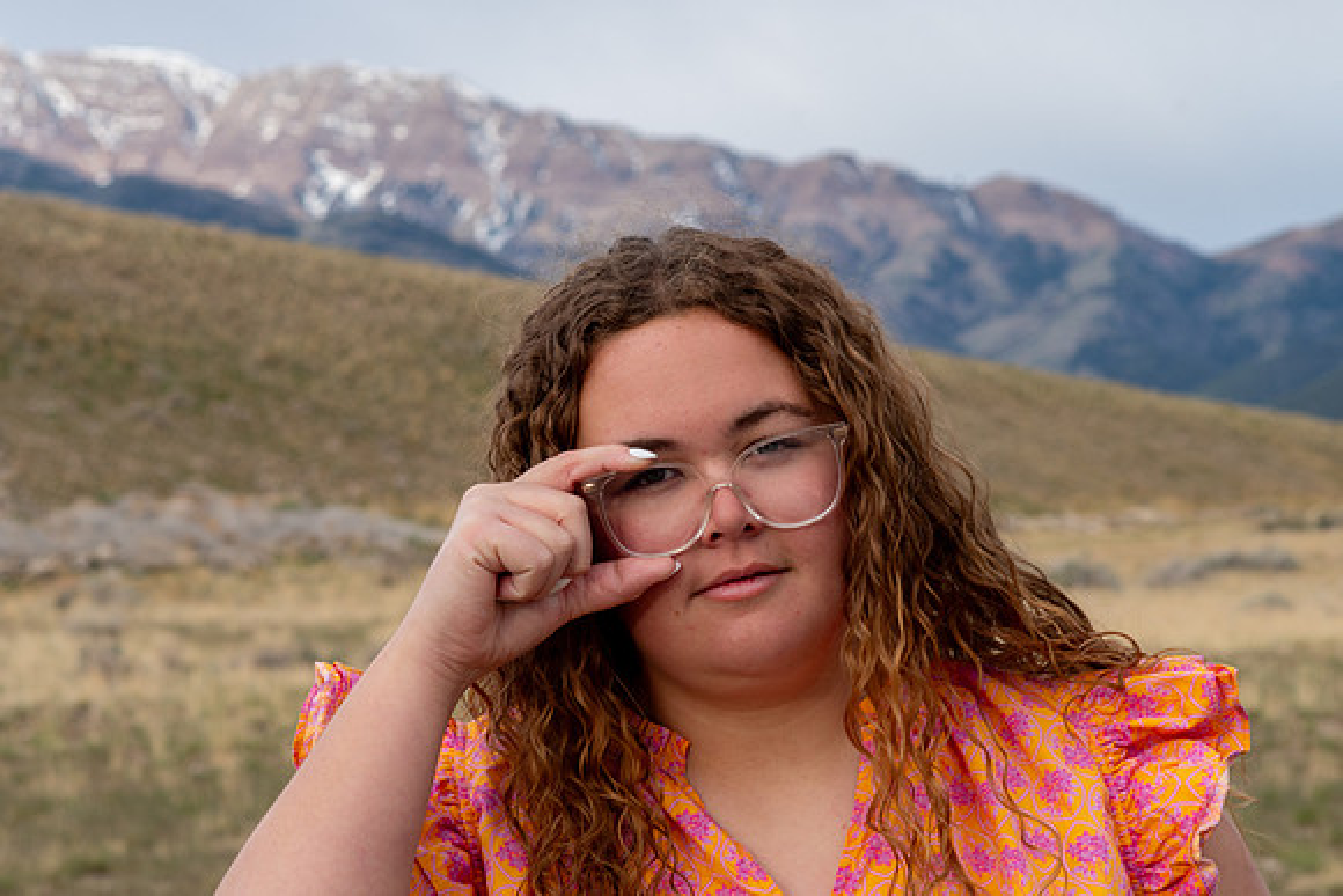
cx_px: 672
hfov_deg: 16.1
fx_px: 4757
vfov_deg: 10.8
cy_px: 448
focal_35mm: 128
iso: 200
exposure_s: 1/80
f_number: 11
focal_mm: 85
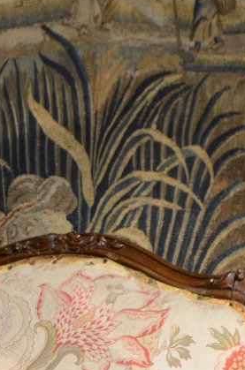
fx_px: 883
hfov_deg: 15.3
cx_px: -36
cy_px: 467
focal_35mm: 86
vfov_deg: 21.6
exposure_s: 1/1.3
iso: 100
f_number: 5.6
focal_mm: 20
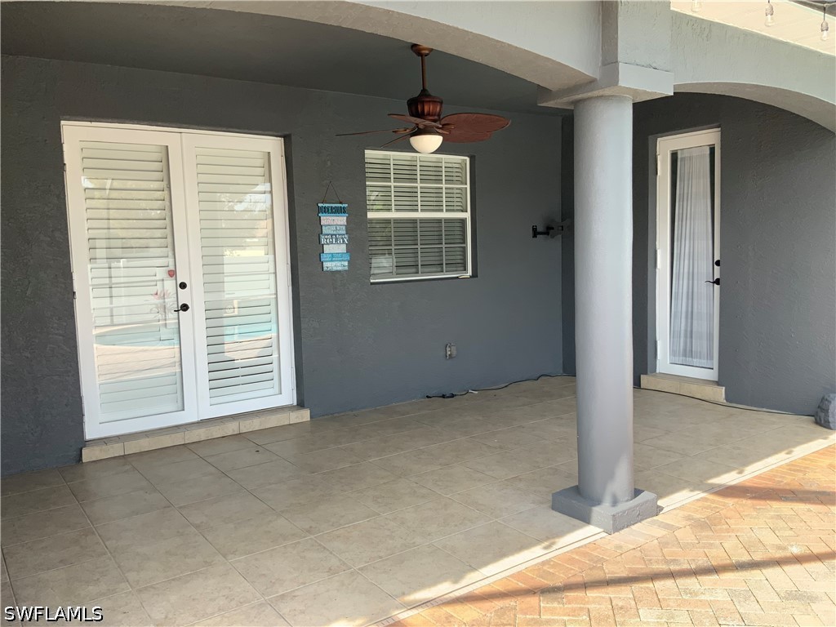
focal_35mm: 29
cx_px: 418
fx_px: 700
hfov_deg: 61.7
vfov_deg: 48.2
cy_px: 314
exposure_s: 1/226
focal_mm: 3
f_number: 1.8
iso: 16
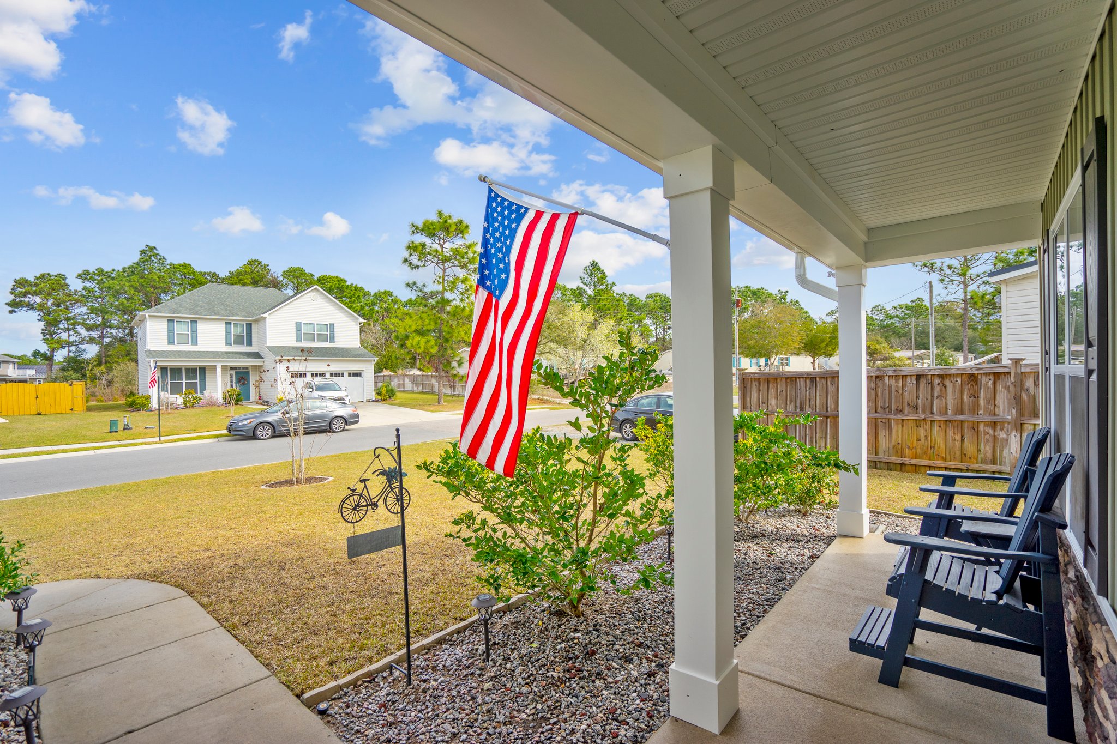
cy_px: 372
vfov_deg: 73.7
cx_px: 558
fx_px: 496
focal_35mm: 16
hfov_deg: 96.7
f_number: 4
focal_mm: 16
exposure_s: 1/640
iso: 100
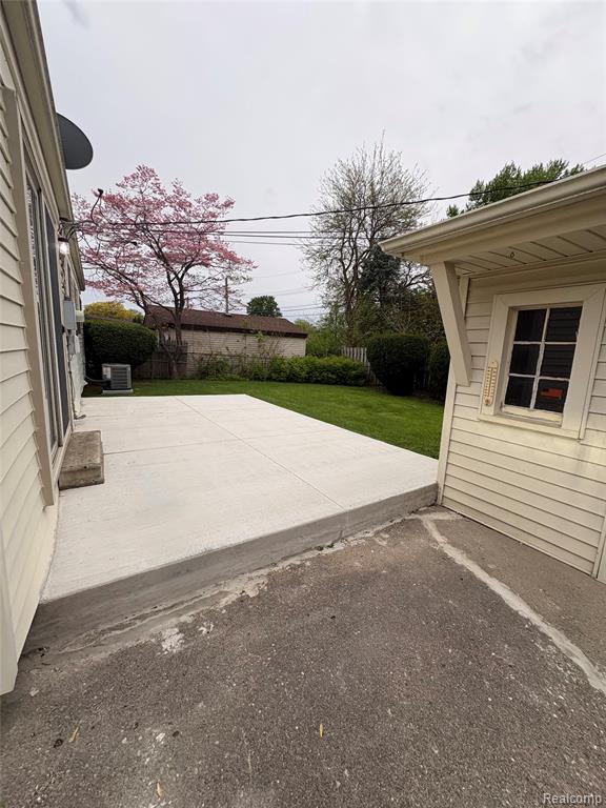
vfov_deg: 102.1
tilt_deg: -10.2
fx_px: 327
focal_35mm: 14
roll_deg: -2.8
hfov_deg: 85.7
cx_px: 303
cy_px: 404
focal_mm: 2.22
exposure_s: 1/99
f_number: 2.2
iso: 50
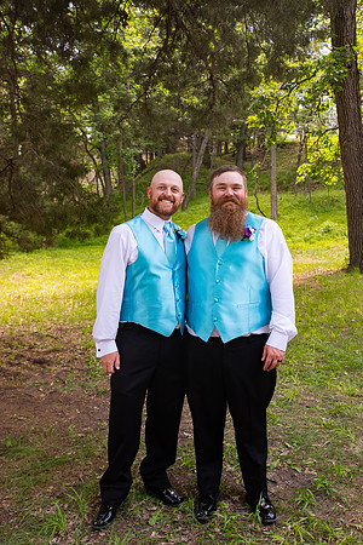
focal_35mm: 32
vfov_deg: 58.7
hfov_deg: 41.1
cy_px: 272
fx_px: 484
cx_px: 182
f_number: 5
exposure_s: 1/125
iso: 250
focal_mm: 32
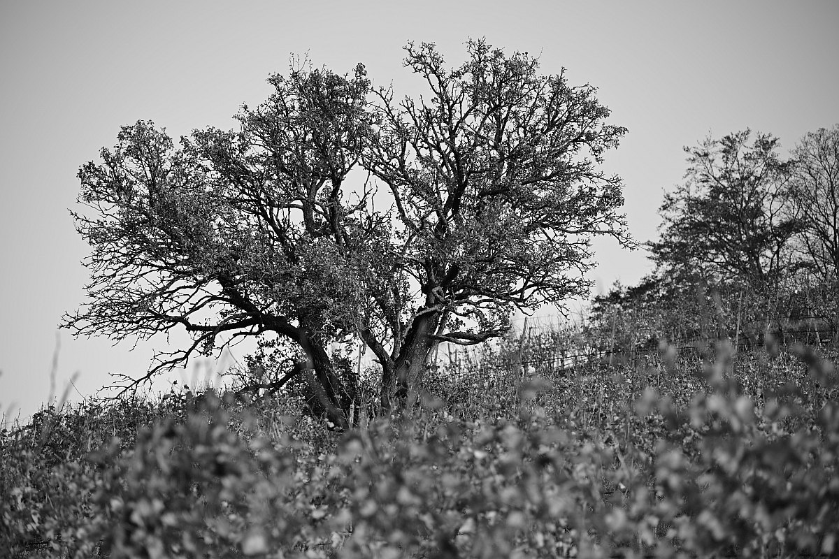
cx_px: 420
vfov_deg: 13.6
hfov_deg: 20.2
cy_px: 280
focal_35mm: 101
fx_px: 2354
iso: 100
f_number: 2.7
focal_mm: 101
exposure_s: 1/320
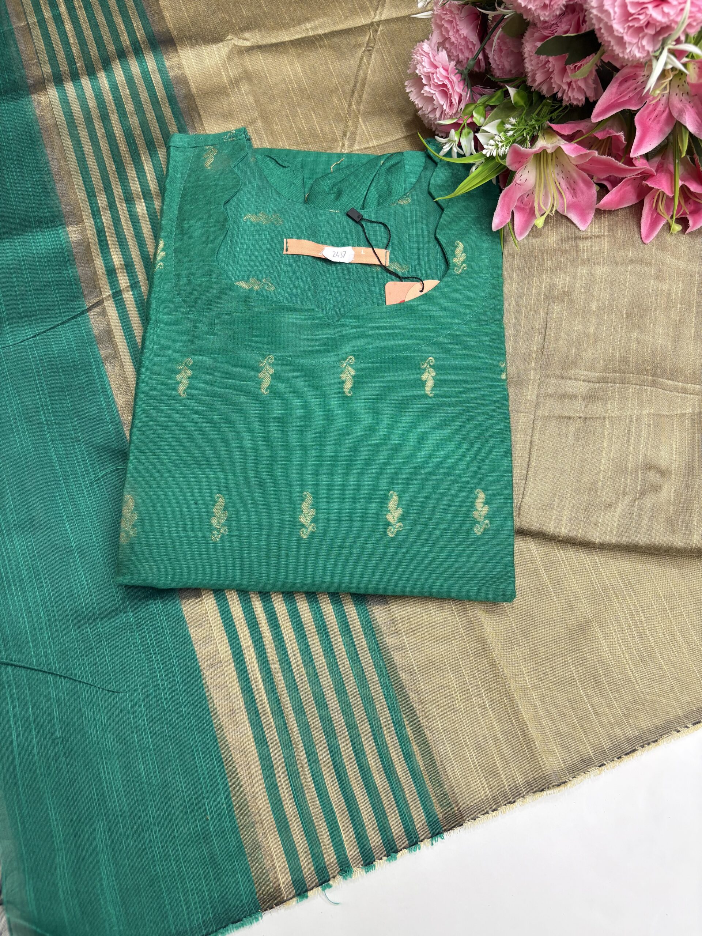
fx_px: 703
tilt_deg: -70.4
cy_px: 468
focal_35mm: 26
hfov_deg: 53.1
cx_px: 351
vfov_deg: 67.3
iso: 80
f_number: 1.6
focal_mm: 5.96
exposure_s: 1/100
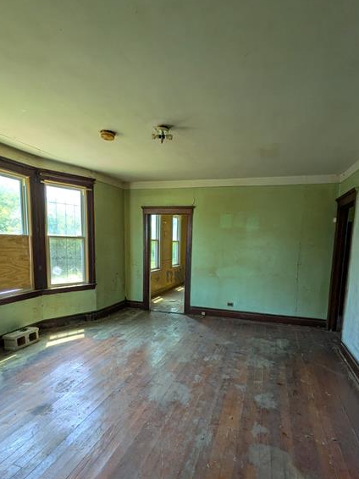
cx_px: 192
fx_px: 263
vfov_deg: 84.0
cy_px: 278
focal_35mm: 19
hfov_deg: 68.6
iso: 78
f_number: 2.2
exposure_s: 1/120
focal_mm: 1.83
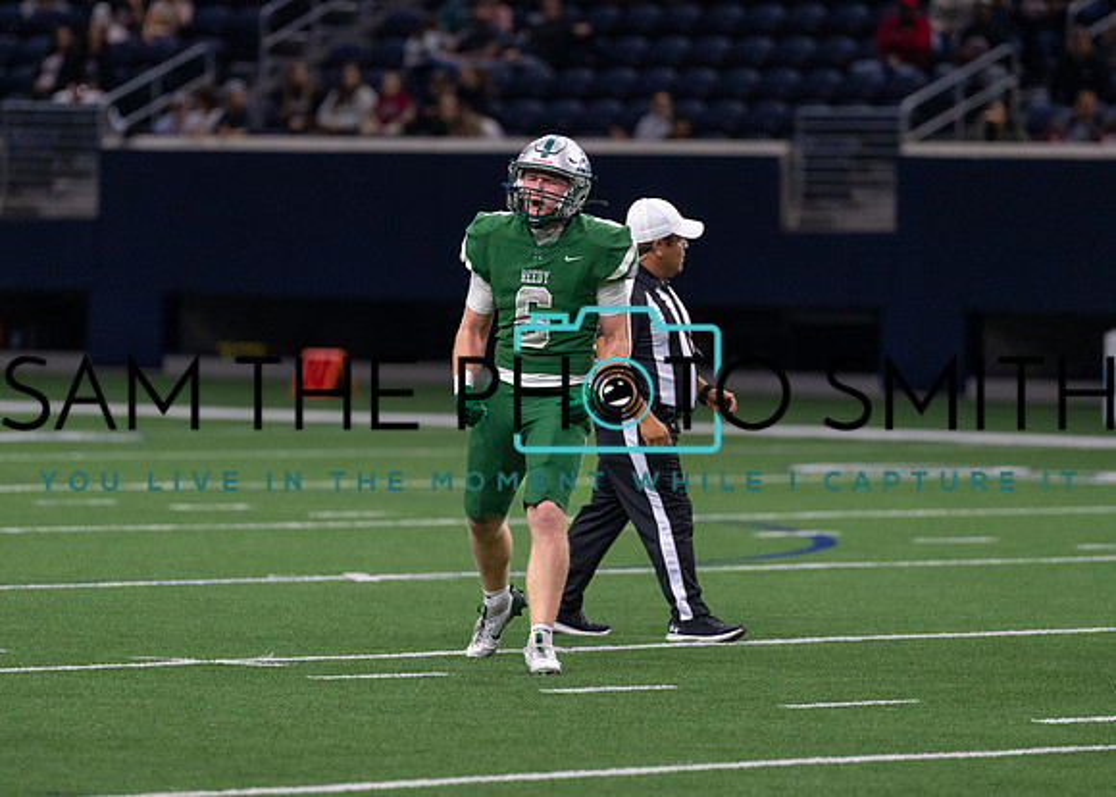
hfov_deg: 6.9
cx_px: 499
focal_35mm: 294
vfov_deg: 4.9
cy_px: 408
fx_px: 9313
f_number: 2.8
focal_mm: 200
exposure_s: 1/1250
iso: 1250
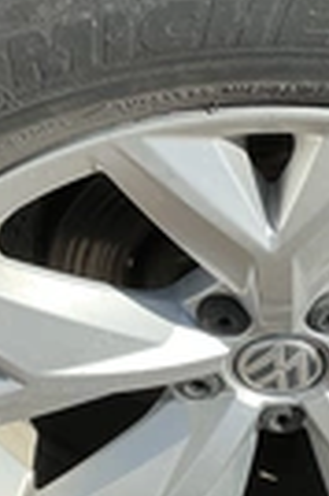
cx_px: 277
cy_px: 229
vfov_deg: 23.4
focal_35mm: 87
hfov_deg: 15.5
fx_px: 1196
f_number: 1.8
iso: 25
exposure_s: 1/1035
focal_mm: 3
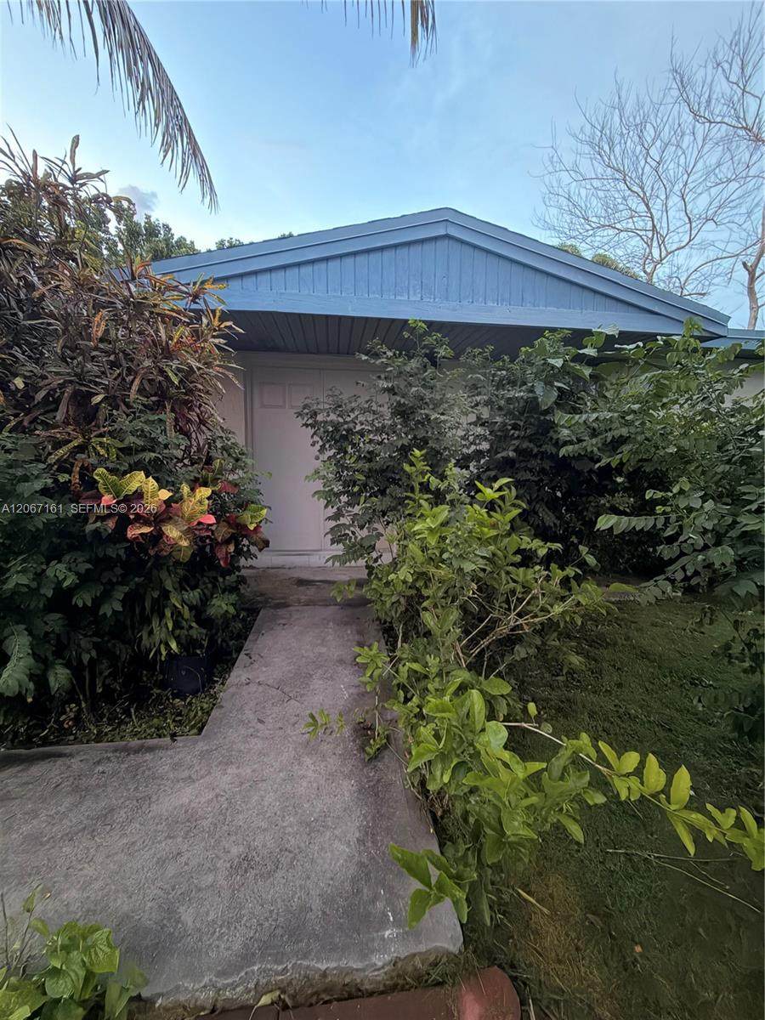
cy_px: 510
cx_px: 382
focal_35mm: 14
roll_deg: -1.0
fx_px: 413
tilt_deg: -7.4
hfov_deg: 85.7
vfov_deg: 102.1
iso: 640
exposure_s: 1/16
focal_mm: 2.22
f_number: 2.2
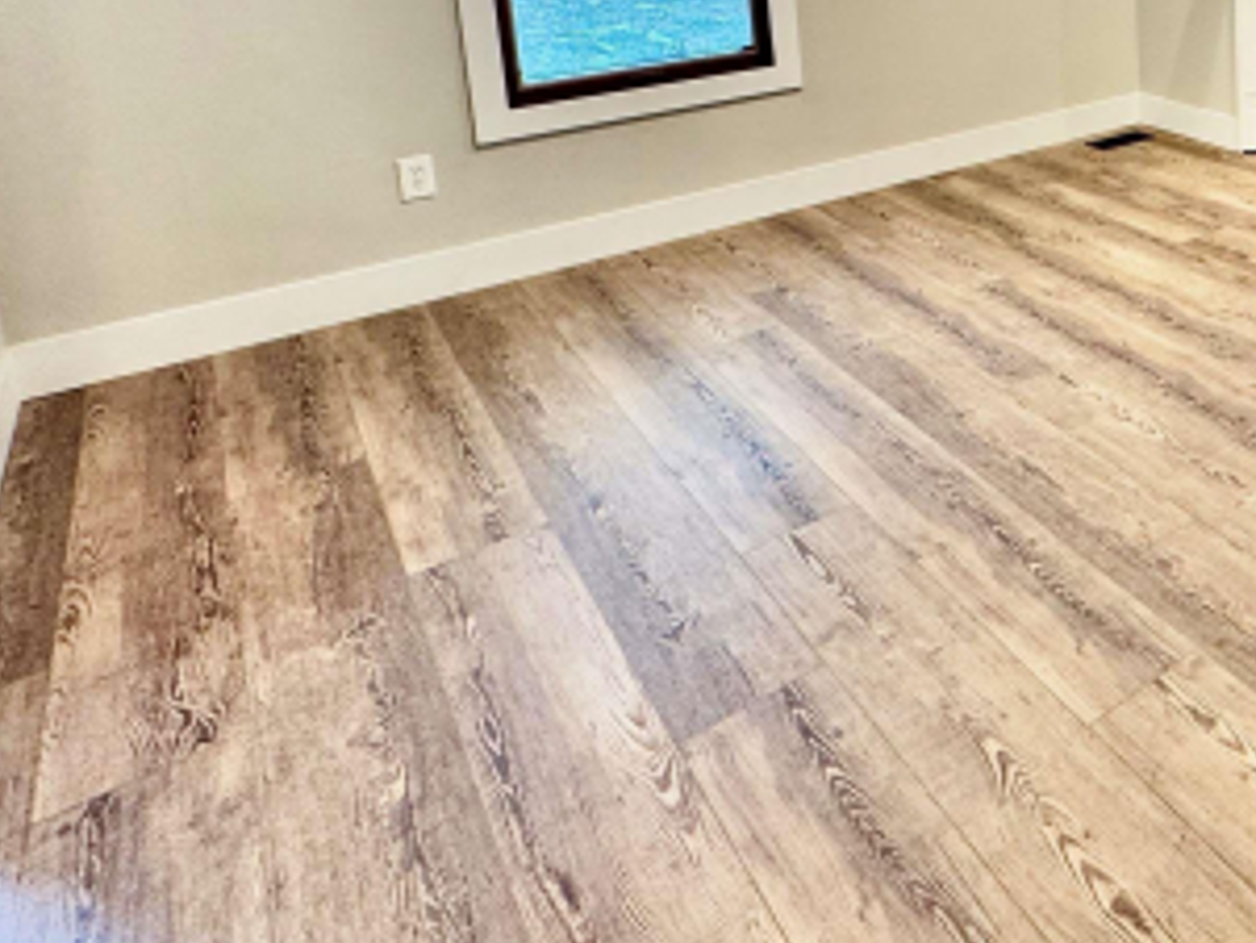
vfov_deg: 39.6
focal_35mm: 31
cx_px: 1296
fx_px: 1125
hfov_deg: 47.0
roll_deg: +0.5
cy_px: -17
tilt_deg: -9.5
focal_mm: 2.22
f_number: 2.2
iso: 160
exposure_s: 1/60
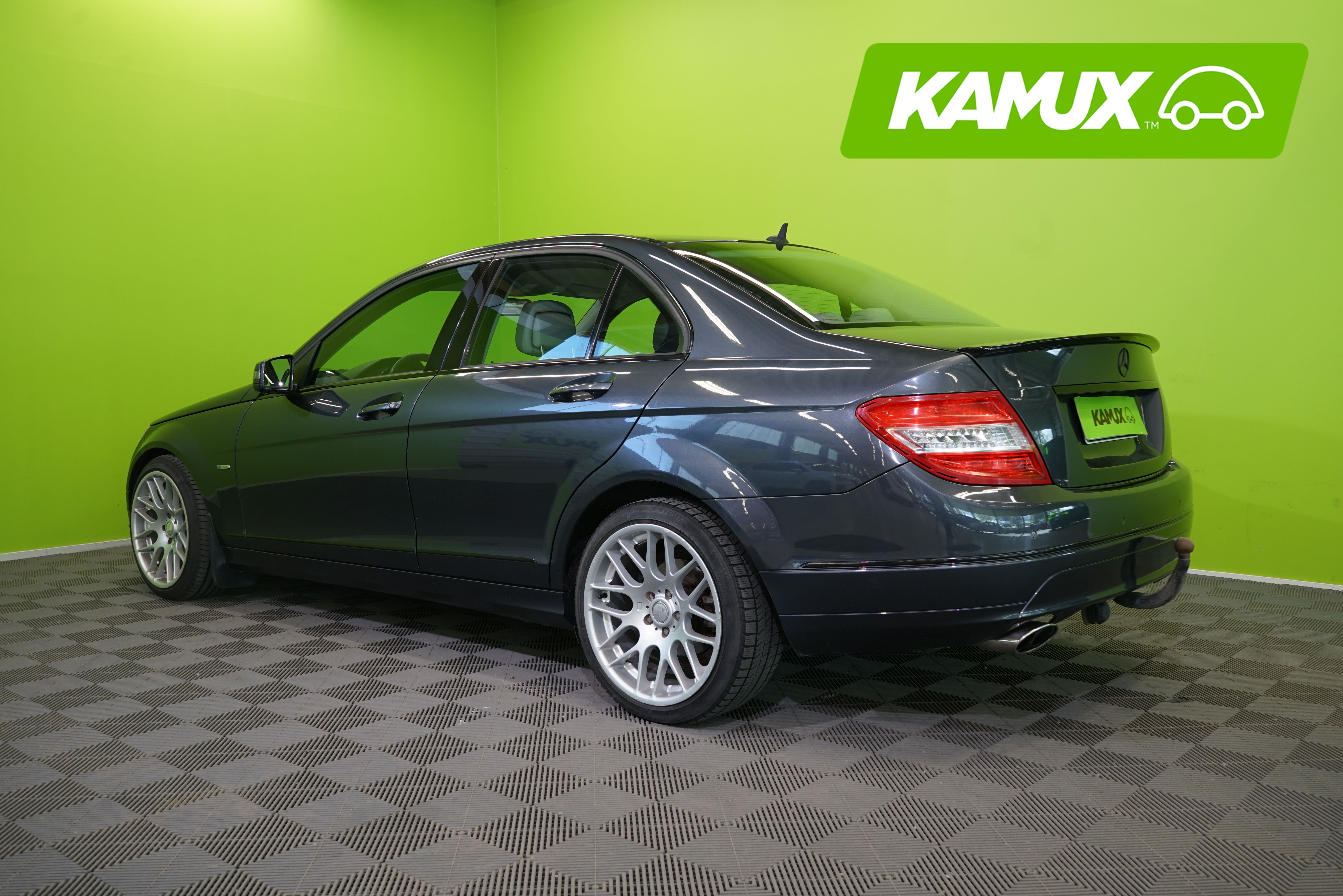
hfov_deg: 60.3
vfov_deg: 42.3
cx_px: 672
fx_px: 1156
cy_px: 448
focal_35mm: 31
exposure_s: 1/30
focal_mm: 31
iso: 400
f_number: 6.3
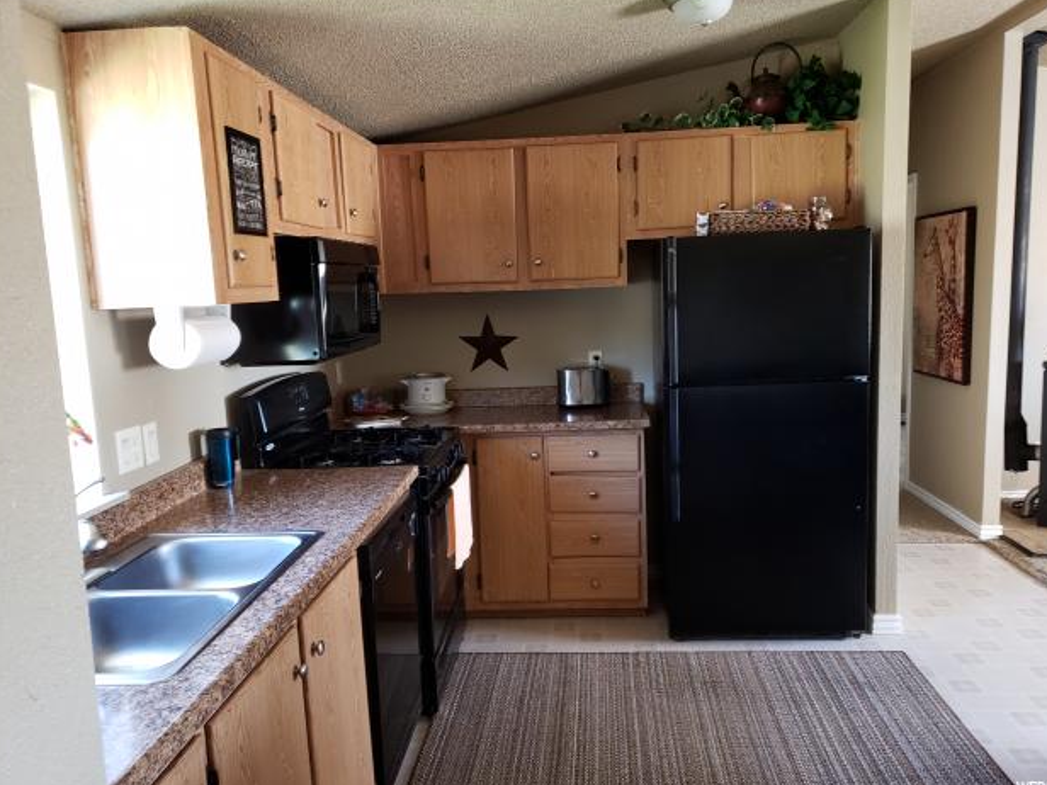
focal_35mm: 27
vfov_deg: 51.4
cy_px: 386
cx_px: 527
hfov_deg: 65.3
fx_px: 817
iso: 250
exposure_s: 1/30
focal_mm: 4.3
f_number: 1.5
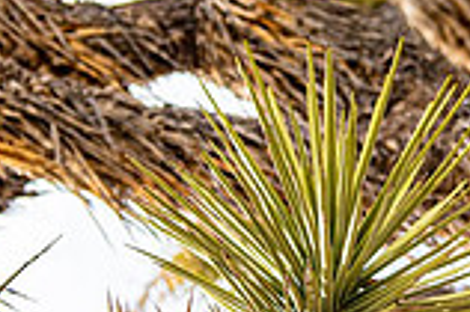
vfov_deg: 6.8
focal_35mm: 202
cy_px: 58
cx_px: 321
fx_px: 2634
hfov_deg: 10.2
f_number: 4
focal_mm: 55
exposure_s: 1/1000
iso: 100
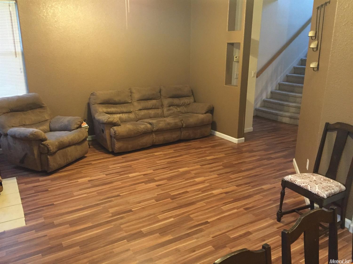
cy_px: 132
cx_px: 176
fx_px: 296
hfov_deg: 61.7
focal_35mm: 29
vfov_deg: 48.2
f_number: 2.2
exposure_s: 1/20
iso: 250
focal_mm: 4.15
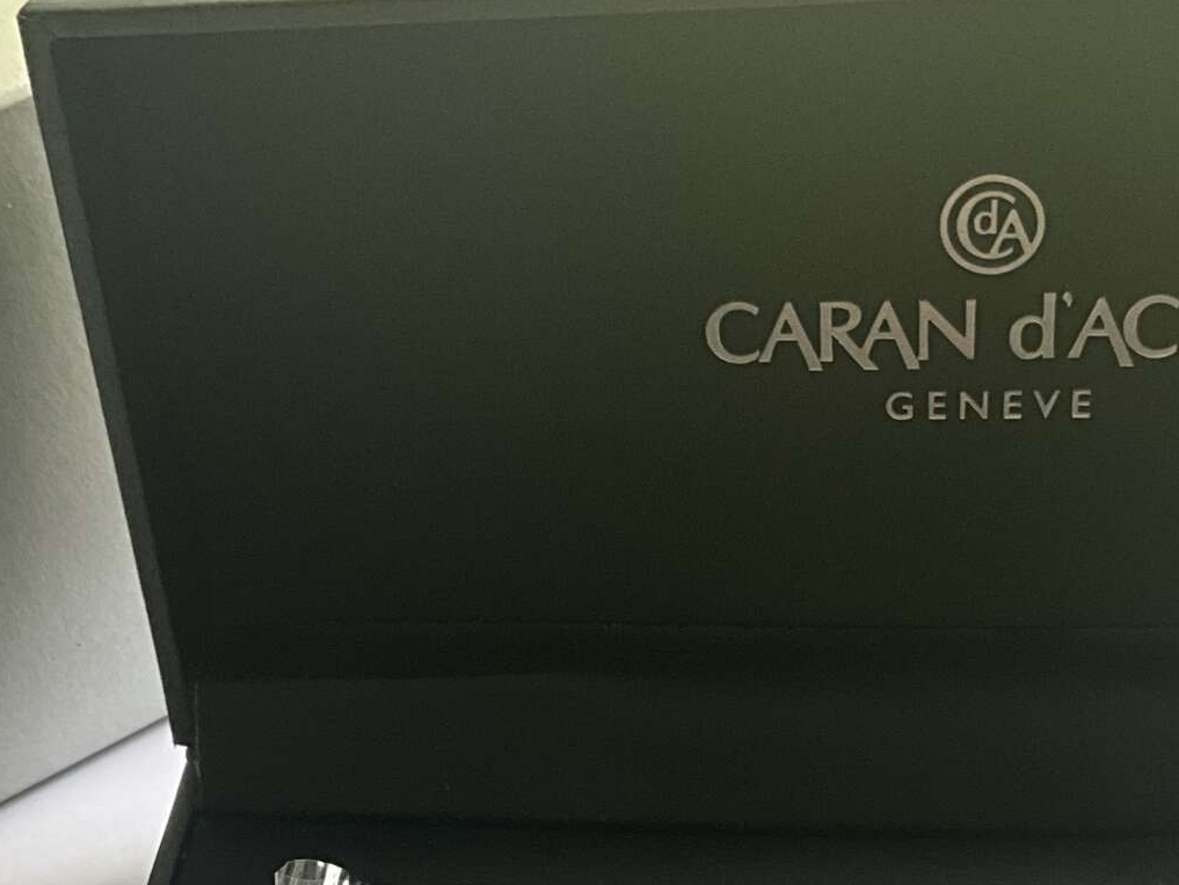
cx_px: 661
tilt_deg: -51.9
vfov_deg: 19.0
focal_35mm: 73
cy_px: 1071
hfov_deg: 26.7
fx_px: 2487
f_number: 1.8
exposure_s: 1/122
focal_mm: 3
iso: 40
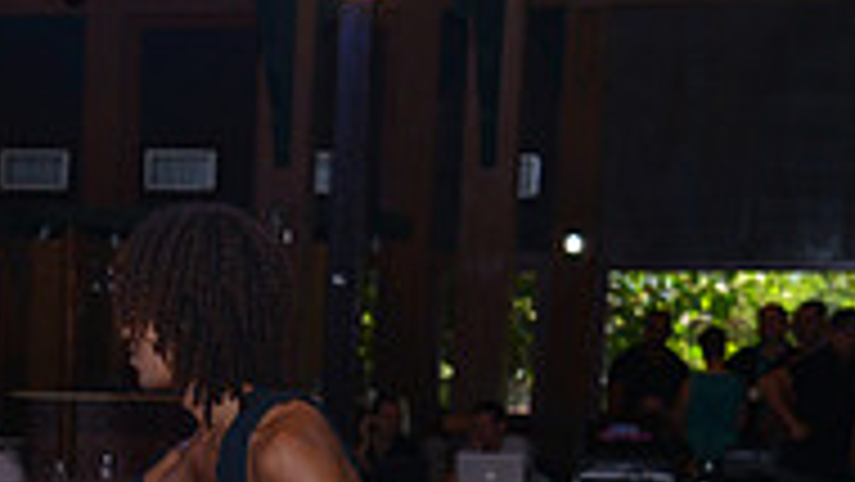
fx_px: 2903
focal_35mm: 128
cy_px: 782
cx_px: -58
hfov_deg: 16.3
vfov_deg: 9.2
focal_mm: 40
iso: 800
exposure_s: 1/250
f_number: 5.6
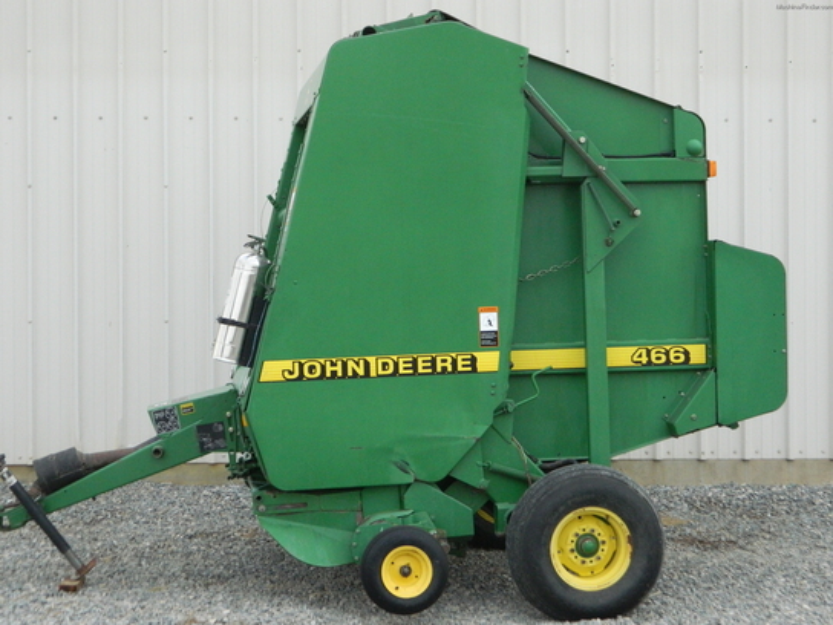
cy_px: 312
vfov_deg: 21.0
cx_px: 416
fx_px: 1684
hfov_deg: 27.8
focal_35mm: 70
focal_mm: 12.6
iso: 400
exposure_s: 1/320
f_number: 4
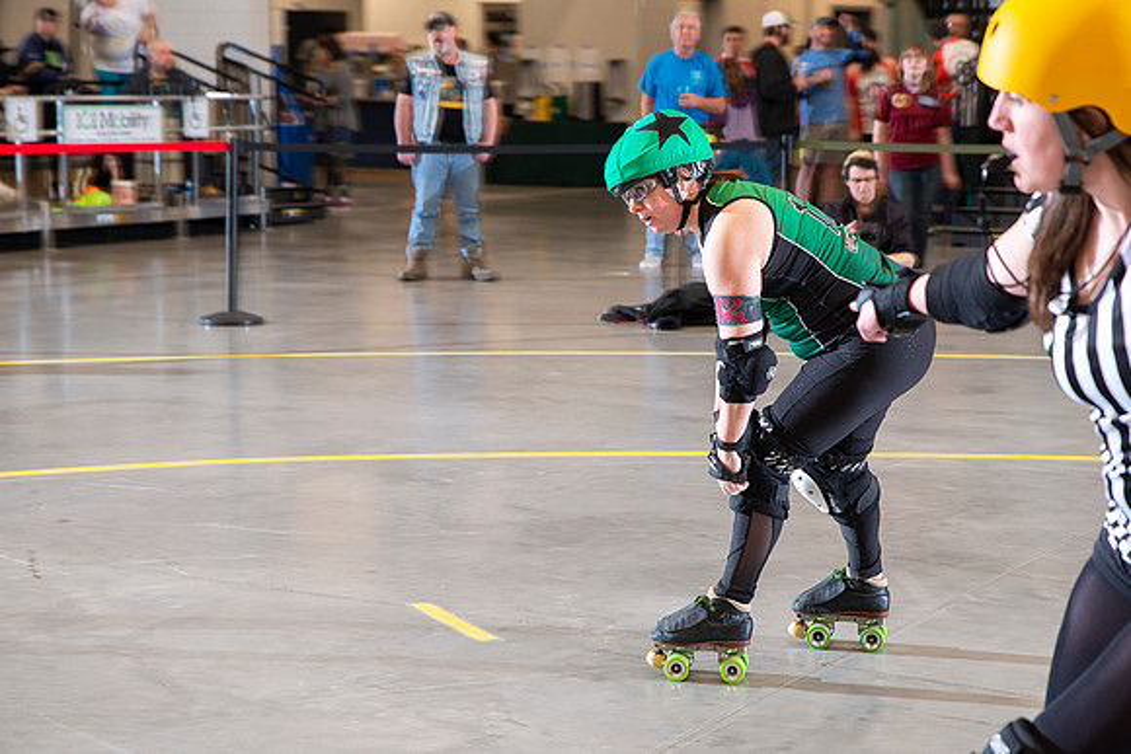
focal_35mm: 81
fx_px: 2539
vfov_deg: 16.9
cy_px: 377
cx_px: 566
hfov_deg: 25.1
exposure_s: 1/160
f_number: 5.6
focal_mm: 70
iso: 640
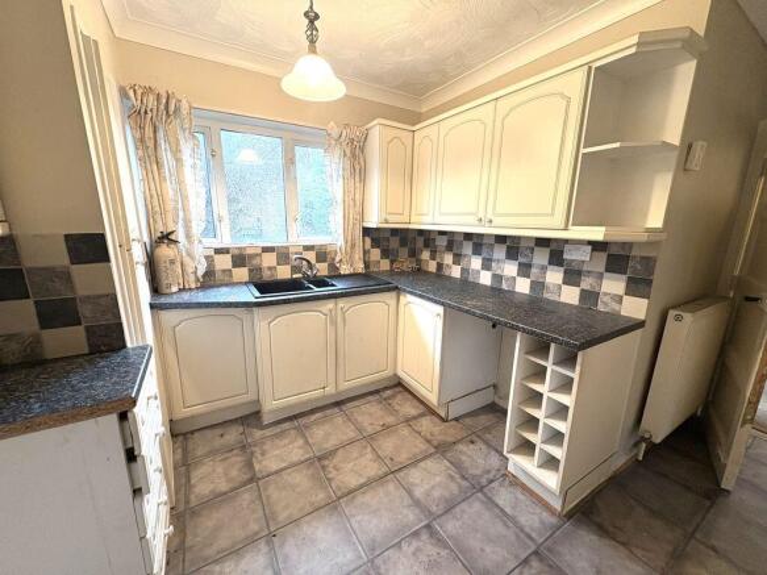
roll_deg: -0.6
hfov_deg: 102.1
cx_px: 384
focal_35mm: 14
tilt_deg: -12.0
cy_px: 288
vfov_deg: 85.7
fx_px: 310
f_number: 2.2
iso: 200
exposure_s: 1/50
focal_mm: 2.22
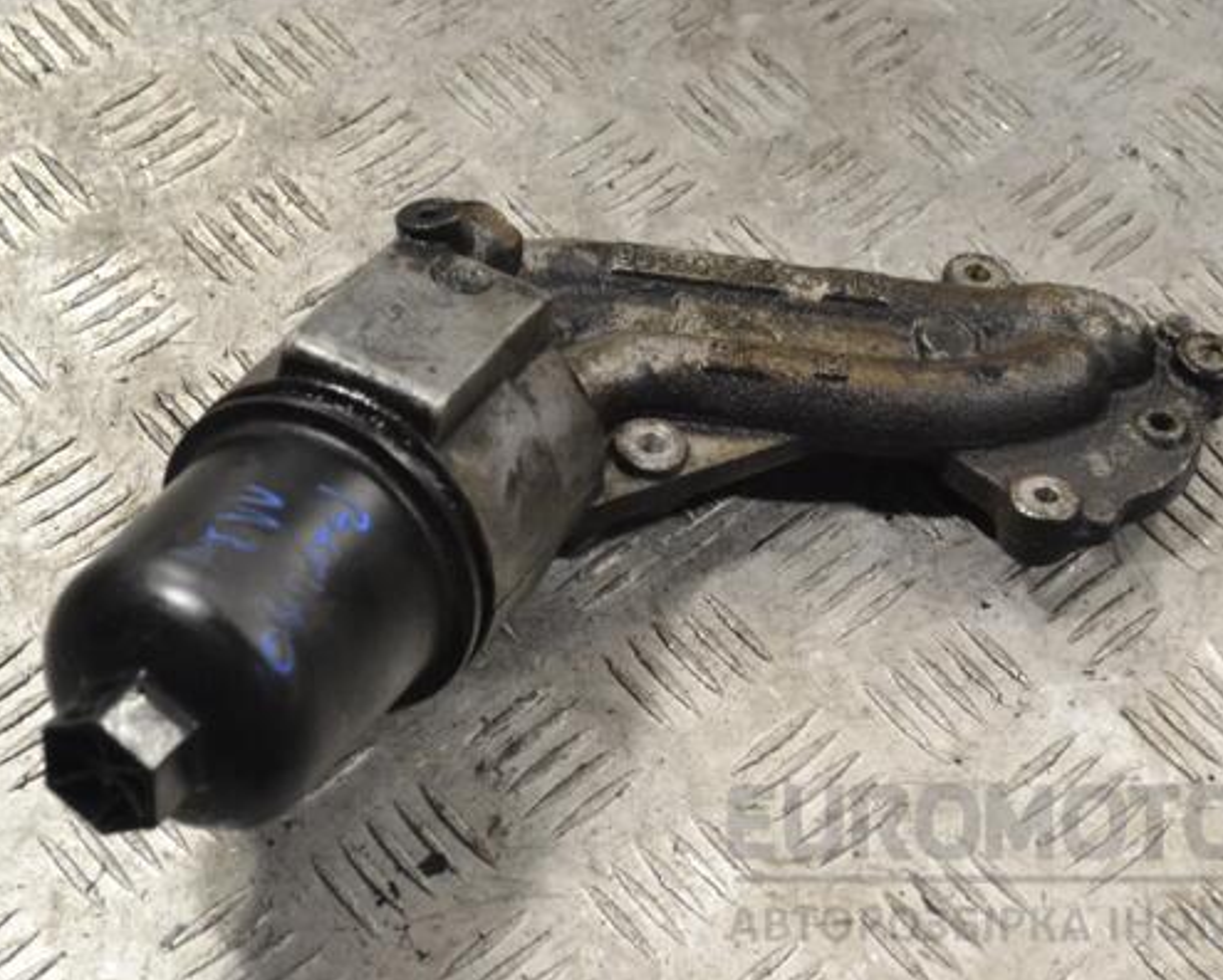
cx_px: 681
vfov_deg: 18.7
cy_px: 492
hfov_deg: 23.3
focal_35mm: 82
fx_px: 2970
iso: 3200
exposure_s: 1/250
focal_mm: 48
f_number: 8
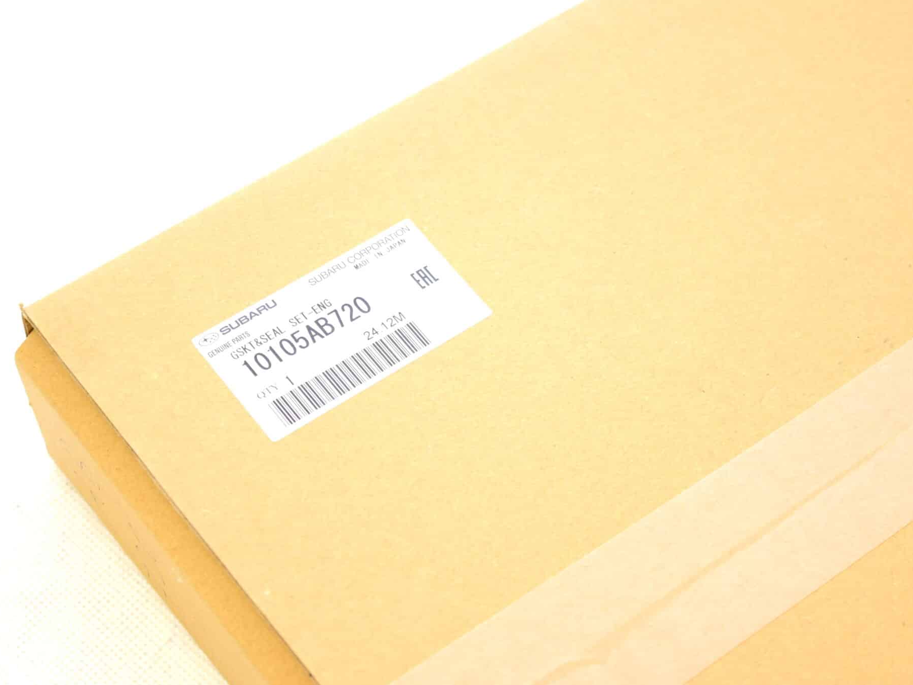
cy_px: 339
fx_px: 2163
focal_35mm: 82
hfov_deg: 23.8
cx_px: 447
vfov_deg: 18.0
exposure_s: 1/100
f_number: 5.6
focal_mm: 50
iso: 400
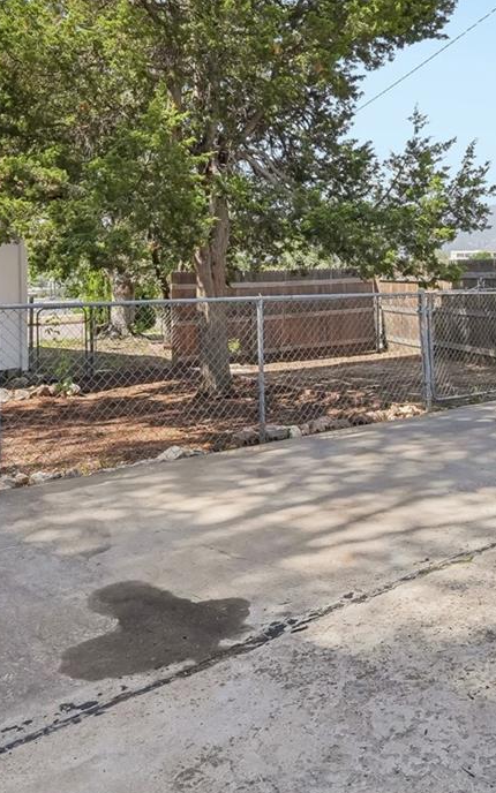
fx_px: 779
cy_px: 251
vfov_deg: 52.7
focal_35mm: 36
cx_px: 368
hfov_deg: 34.6
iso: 800
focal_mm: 10
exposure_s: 1/800
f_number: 8
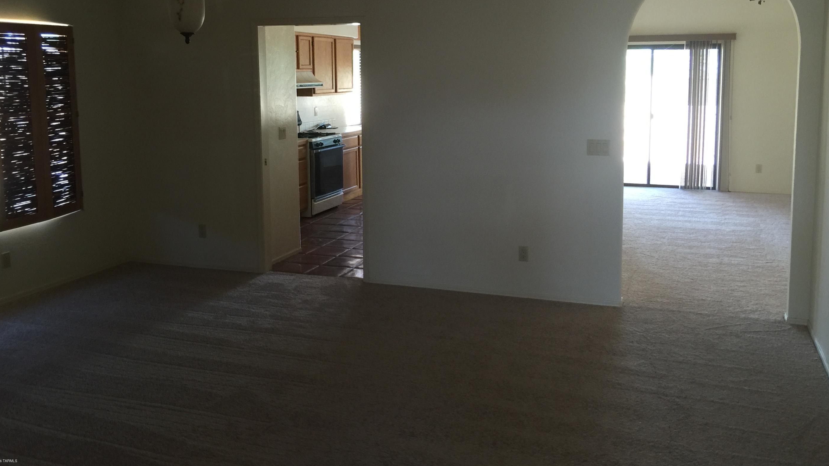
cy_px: 147
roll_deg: -1.5
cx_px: 435
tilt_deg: -7.5
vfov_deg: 34.3
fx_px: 747
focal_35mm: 34
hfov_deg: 58.0
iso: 40
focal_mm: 4.15
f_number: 2.2
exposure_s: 1/15
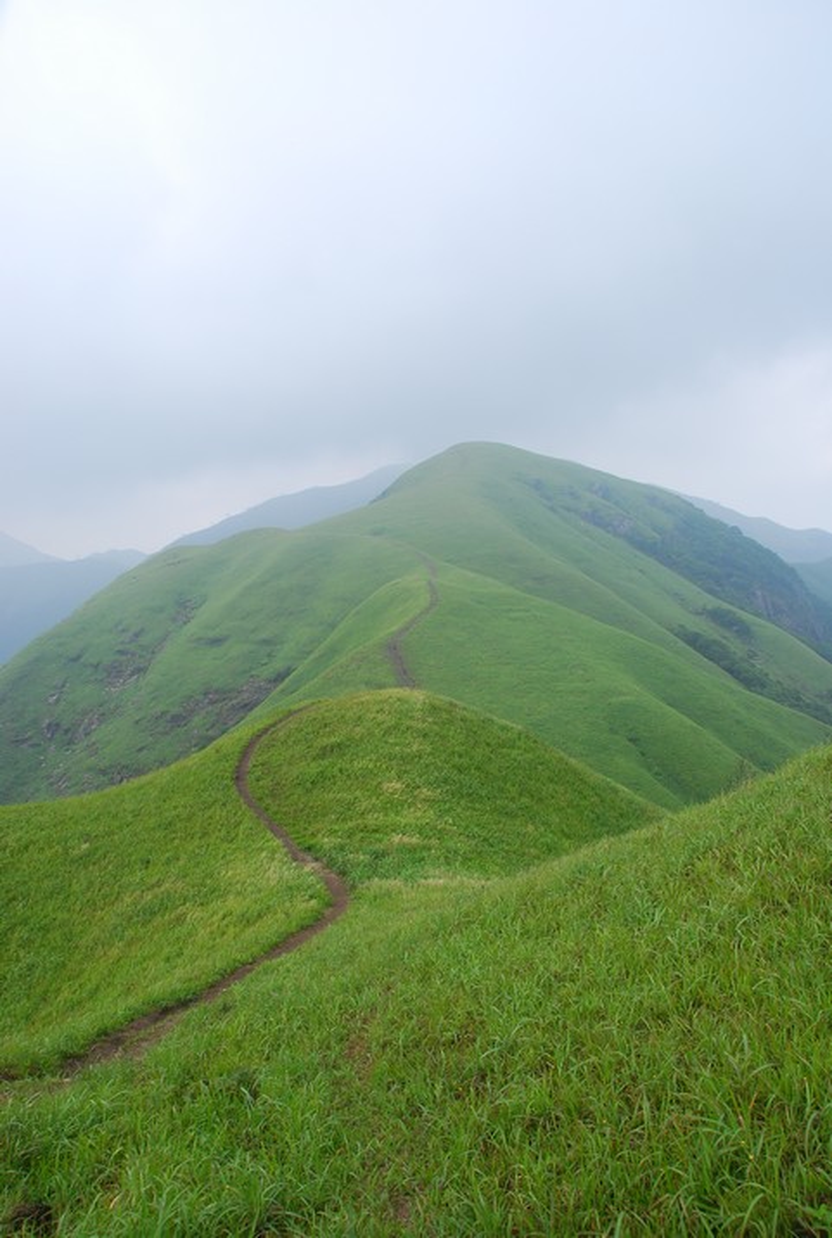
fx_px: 931
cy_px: 619
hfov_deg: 48.2
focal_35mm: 27
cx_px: 416
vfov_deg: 67.3
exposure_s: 1/125
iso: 100
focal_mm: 18
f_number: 8
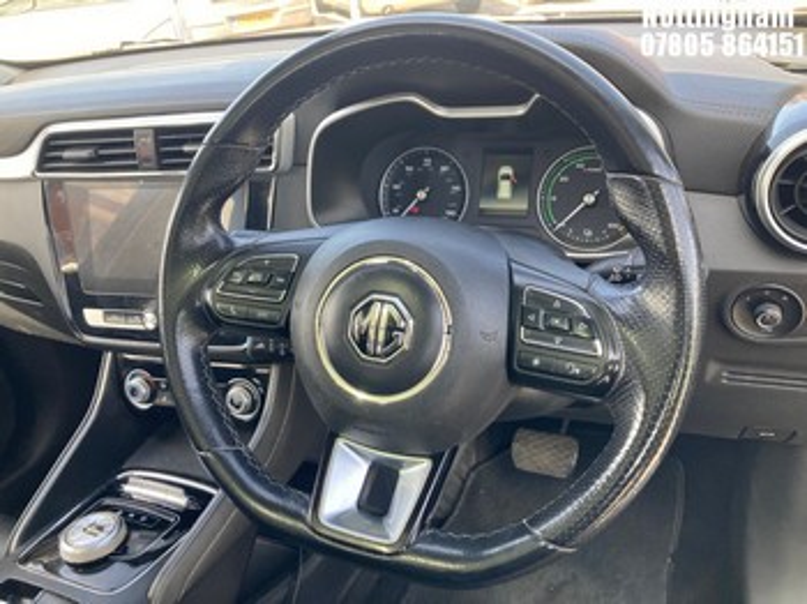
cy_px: 302
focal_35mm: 28
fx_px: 652
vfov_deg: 49.7
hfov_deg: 63.5
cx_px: 404
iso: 64
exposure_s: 1/121
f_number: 1.8
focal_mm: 3.99
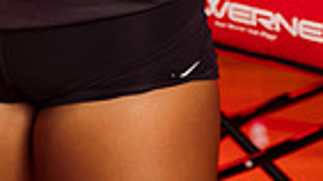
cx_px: -9
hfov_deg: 10.6
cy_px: -291
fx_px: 1720
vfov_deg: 5.7
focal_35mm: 201
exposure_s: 1/250
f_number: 5
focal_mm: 60
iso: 125
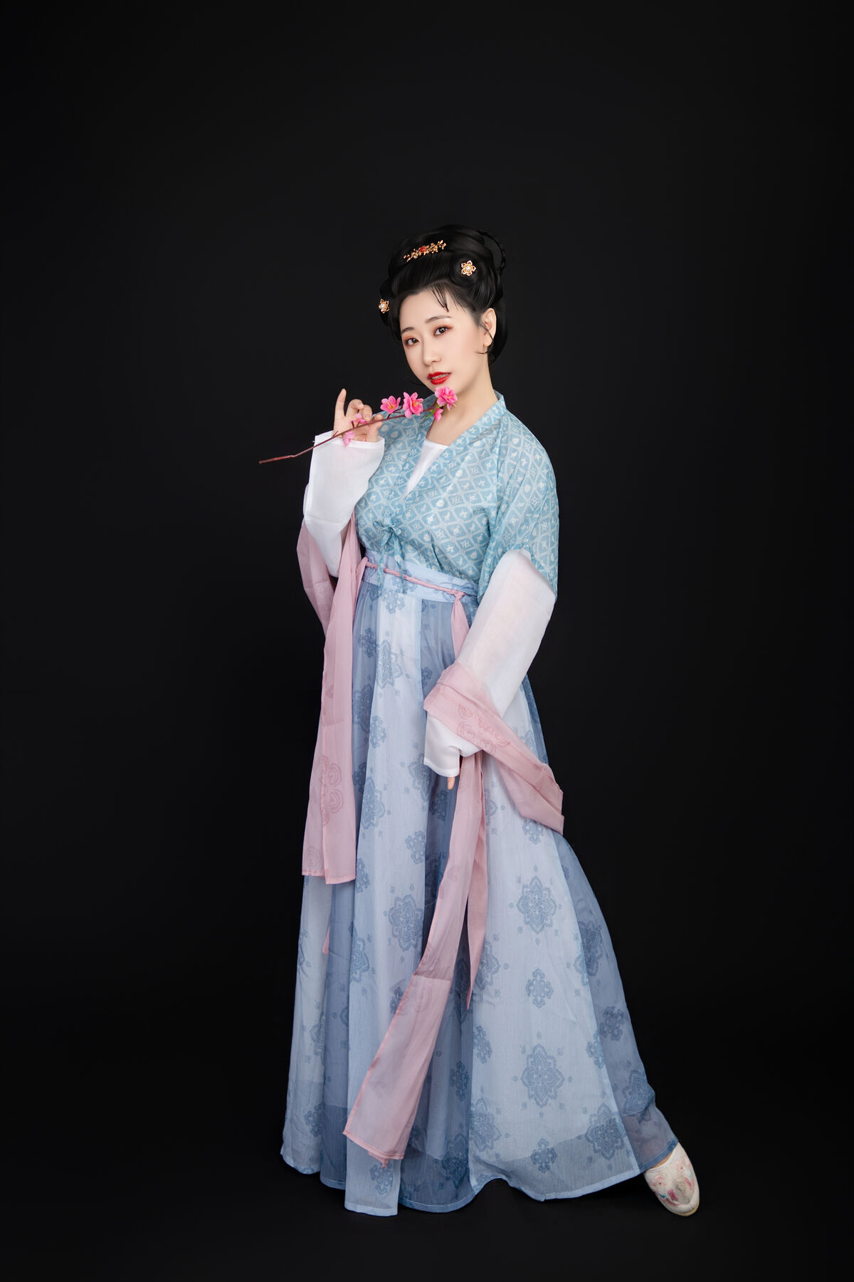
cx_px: 427
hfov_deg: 27.5
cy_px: 641
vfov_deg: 40.3
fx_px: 1743
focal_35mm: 49
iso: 100
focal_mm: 50
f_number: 4.5
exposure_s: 1/125
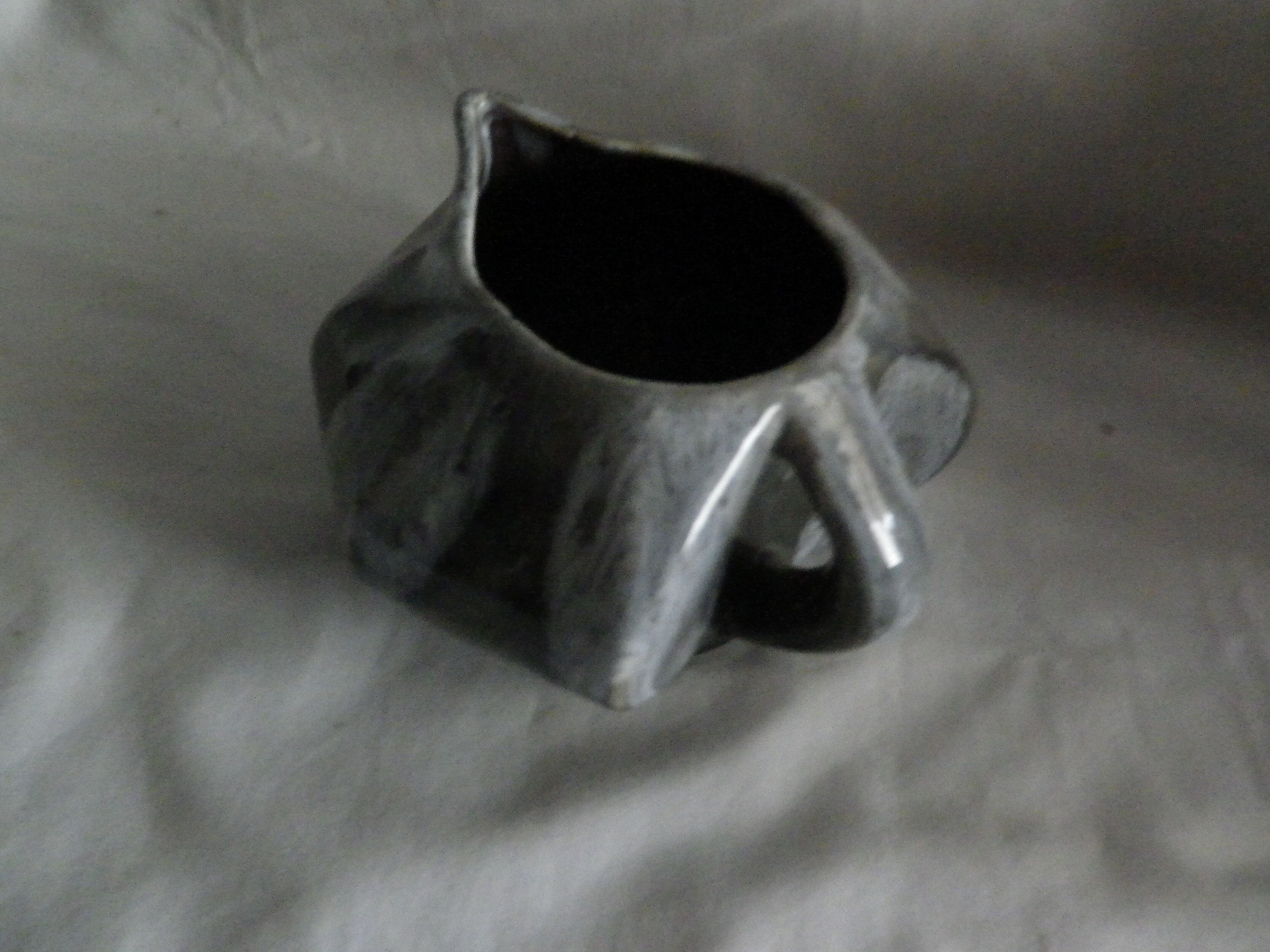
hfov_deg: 69.4
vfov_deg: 54.9
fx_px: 917
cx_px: 635
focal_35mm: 25
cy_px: 476
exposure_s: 1/4
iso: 800
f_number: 3.5
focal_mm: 4.5
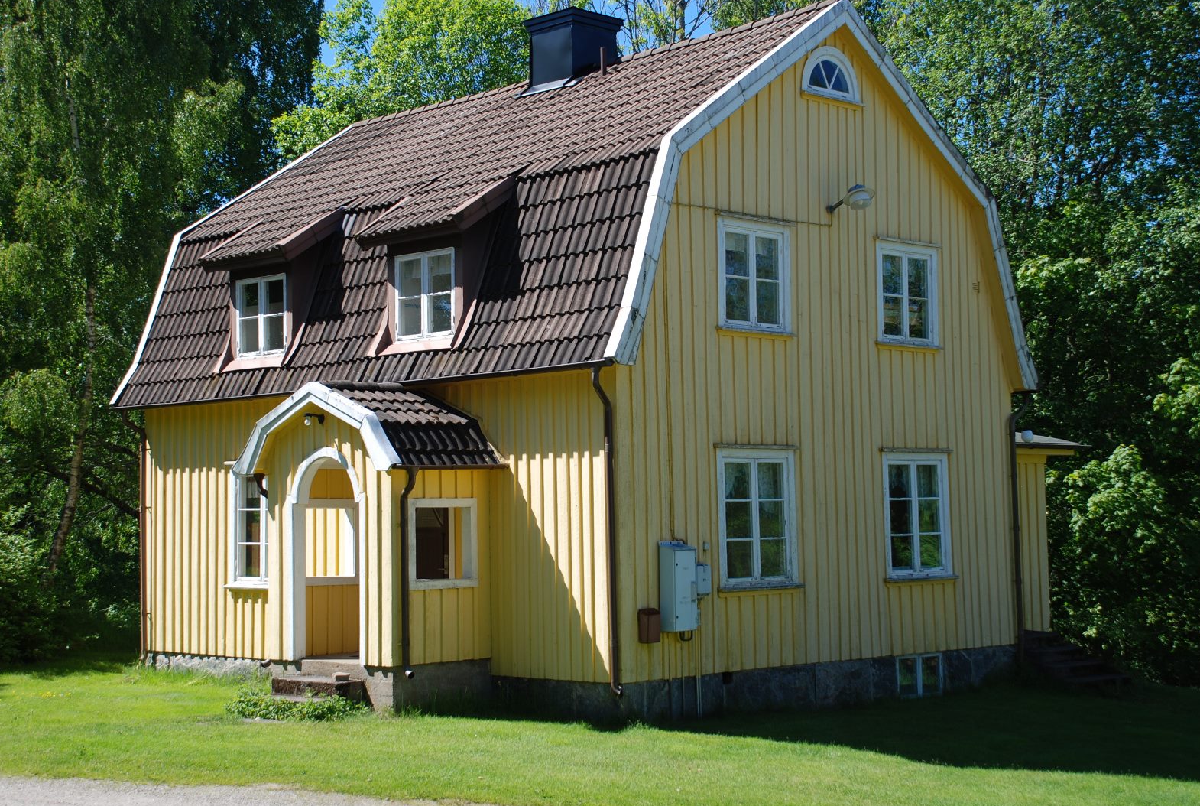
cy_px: 400
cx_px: 599
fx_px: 1787
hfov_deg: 37.1
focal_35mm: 54
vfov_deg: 25.4
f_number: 6.3
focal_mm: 35
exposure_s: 1/160
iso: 100
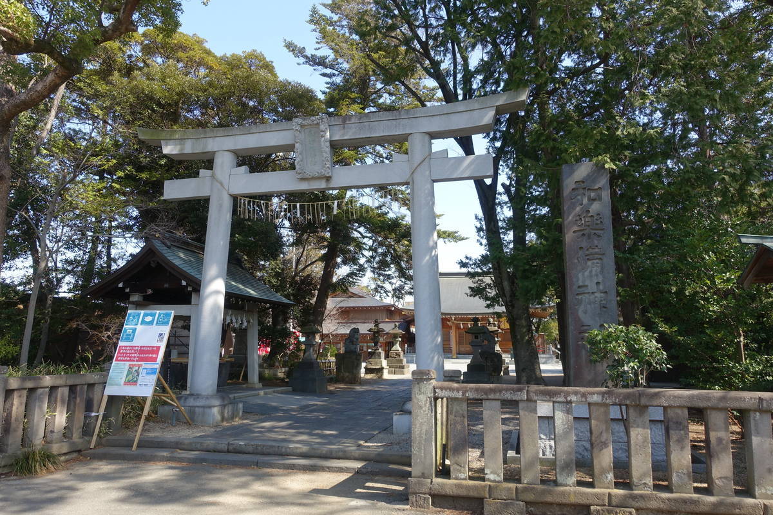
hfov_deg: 71.5
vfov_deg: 51.3
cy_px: 258
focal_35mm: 25
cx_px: 386
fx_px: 537
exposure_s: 1/160
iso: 125
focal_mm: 9.08
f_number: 5.6
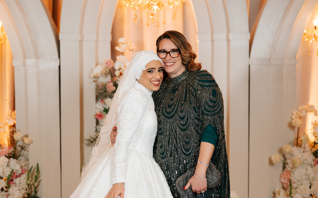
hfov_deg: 23.6
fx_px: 763
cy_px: 99
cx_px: 159
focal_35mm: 88
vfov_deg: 14.8
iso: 320
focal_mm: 82
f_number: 2.8
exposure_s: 1/200
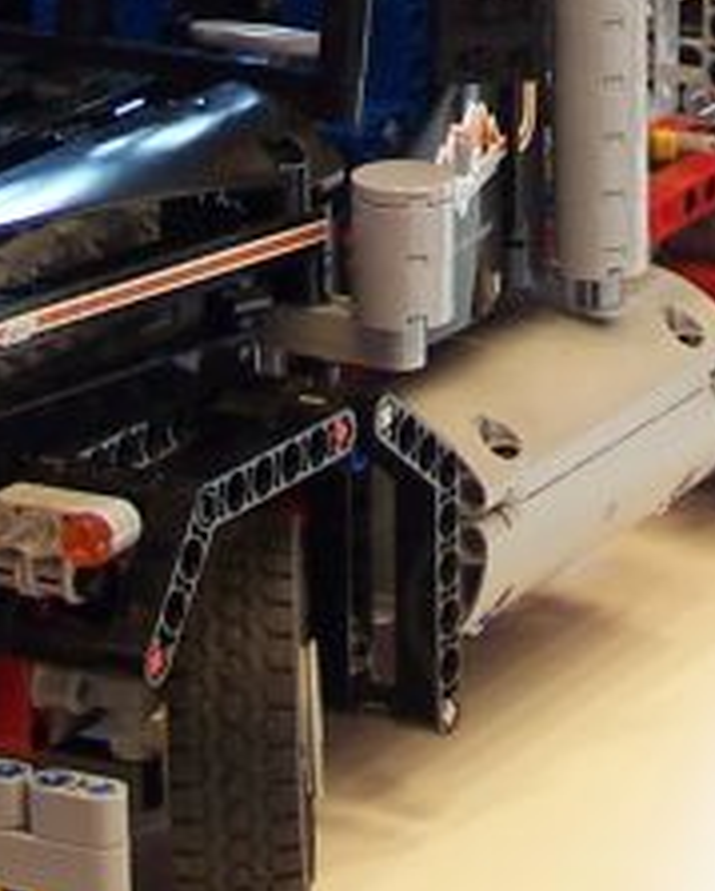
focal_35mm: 264
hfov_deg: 5.8
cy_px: -412
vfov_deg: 7.2
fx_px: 6969
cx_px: 939
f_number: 3.1
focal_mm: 9.8
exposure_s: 1/4
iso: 80
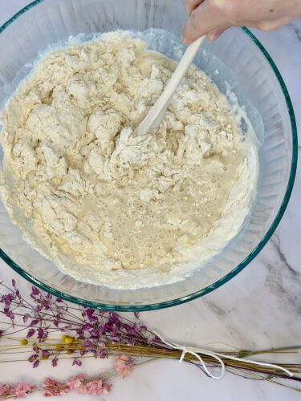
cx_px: 150
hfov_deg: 30.3
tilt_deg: -79.6
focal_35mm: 48
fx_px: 557
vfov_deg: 39.7
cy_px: 200
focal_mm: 6.86
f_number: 1.78
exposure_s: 1/171
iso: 64
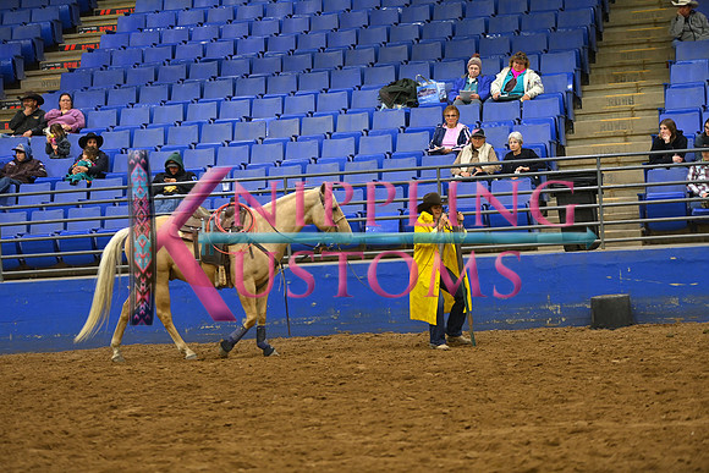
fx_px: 2068
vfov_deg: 13.0
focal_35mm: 105
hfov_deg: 19.5
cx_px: 354
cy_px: 236
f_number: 2.8
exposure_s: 1/320
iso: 2500
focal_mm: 105
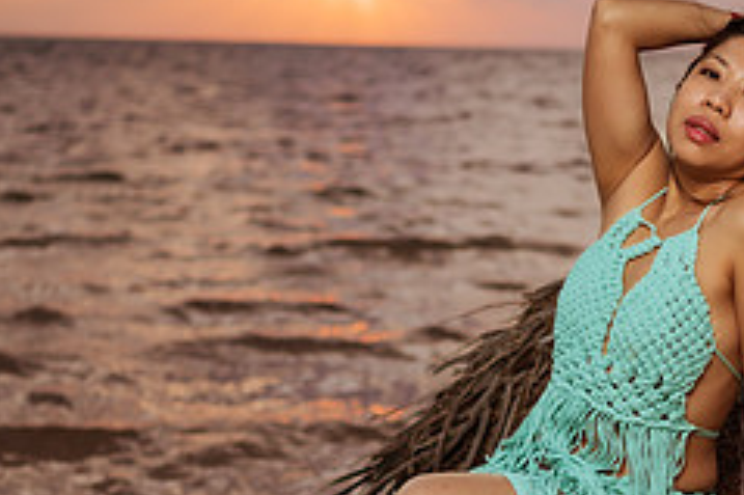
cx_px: 514
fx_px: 1755
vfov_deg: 15.9
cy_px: 406
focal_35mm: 85
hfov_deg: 23.8
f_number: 1.8
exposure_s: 1/1250
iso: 50
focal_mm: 35
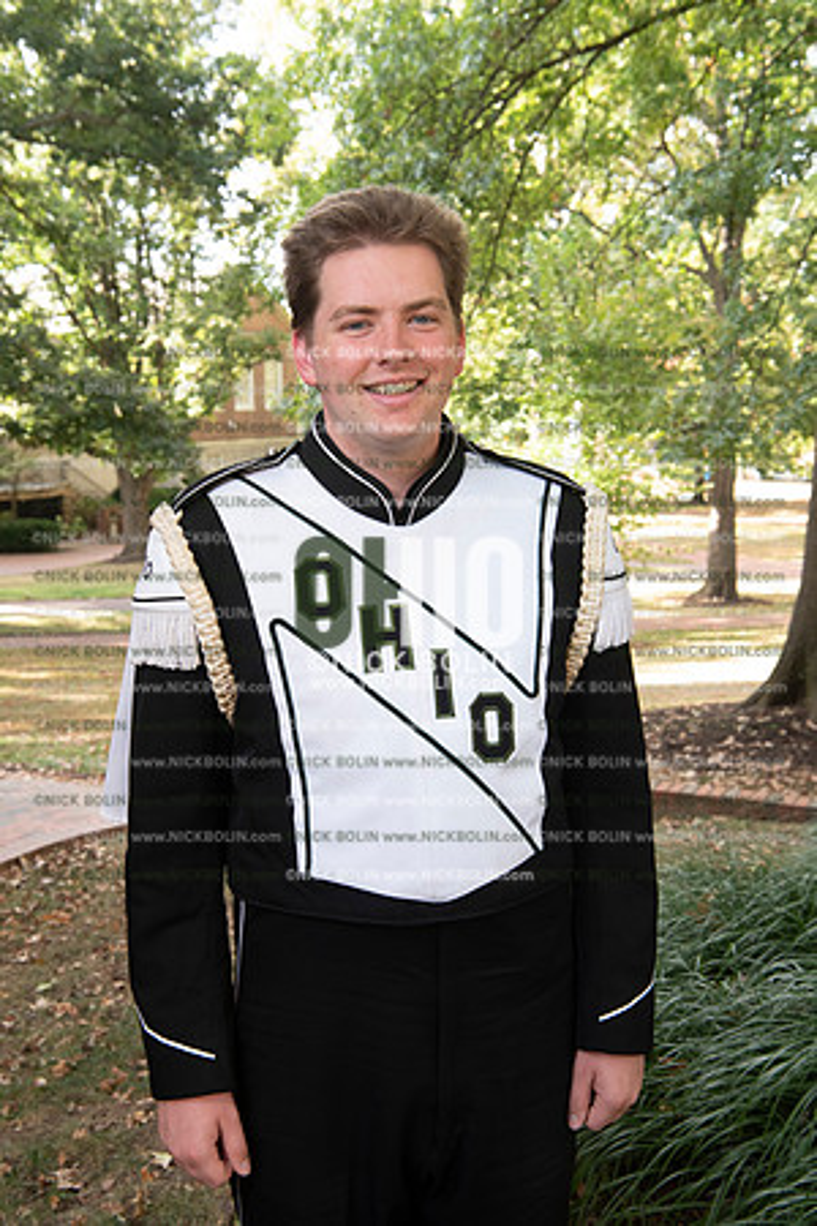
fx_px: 1566
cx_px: 408
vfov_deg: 42.7
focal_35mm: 46
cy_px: 613
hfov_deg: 29.2
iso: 800
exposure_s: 1/100
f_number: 8
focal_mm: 46
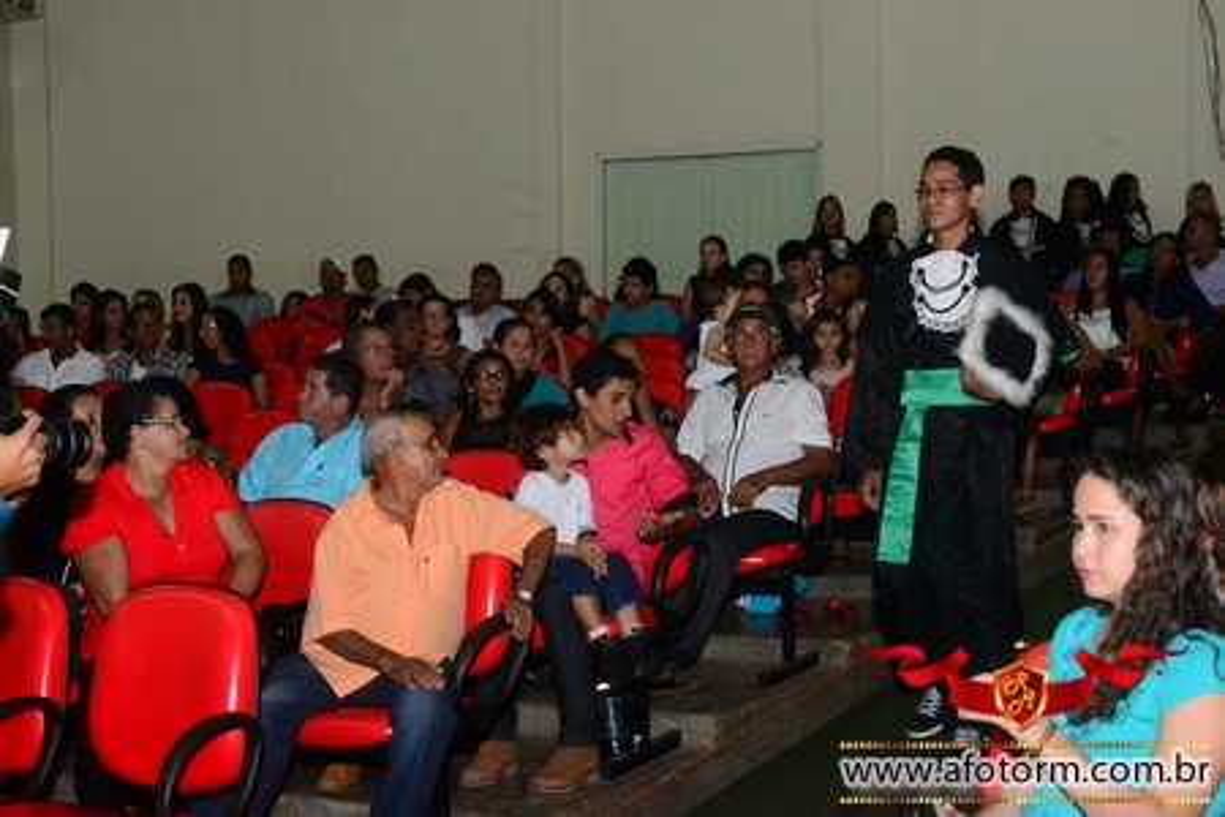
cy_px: 408
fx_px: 1939
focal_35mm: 57
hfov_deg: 35.1
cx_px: 612
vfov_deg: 23.8
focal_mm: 38
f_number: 7.1
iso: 3200
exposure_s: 1/80
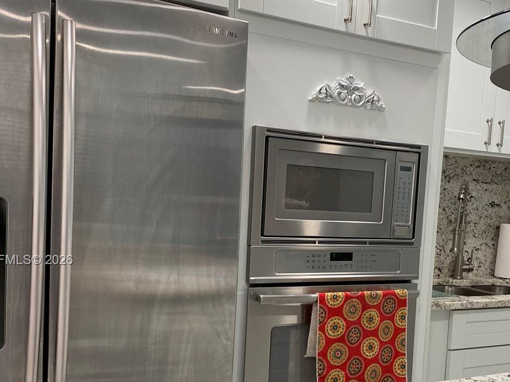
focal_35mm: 44
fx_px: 648
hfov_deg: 42.4
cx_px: 337
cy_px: 261
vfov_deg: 32.6
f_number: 1.8
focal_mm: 4.25
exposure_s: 1/120
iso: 100
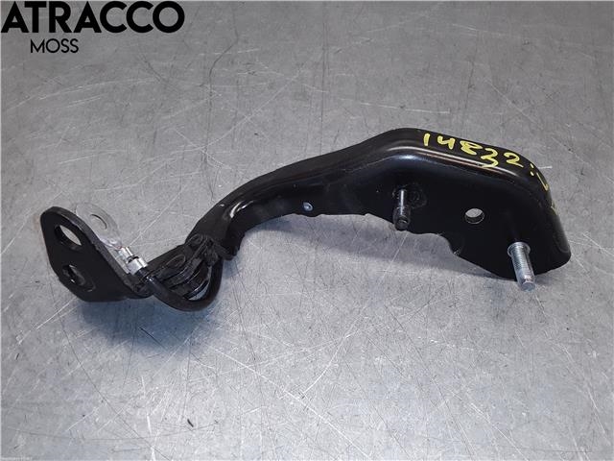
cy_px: 230
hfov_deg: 63.4
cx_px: 307
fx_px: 497
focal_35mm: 28
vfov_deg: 49.7
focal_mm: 2.91
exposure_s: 1/100
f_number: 1.9
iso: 40
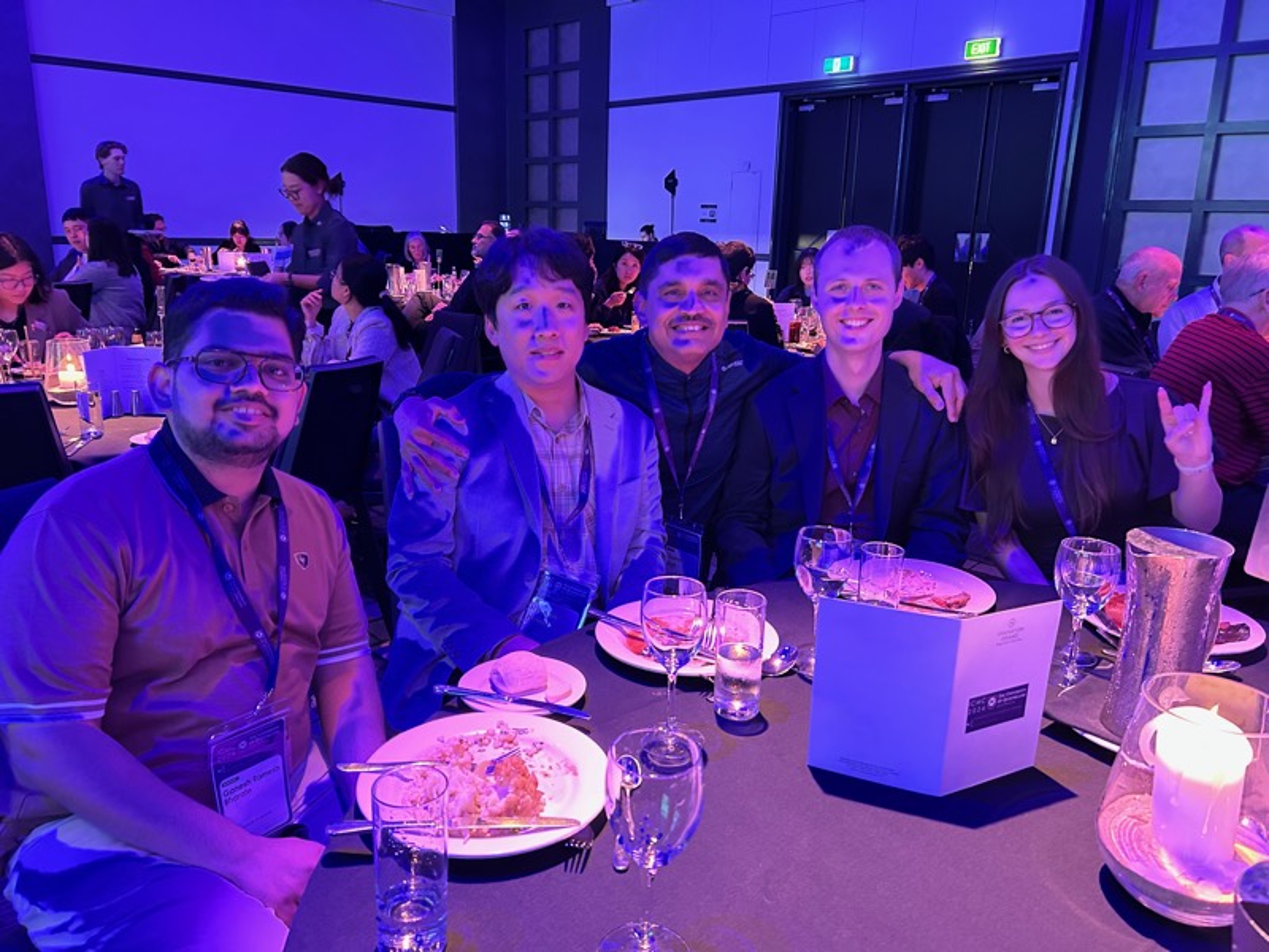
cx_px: 634
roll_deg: -1.9
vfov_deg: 53.1
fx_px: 953
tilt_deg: -13.8
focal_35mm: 26
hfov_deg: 67.3
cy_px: 476
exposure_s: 1/37
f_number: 1.5
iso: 640
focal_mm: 5.7
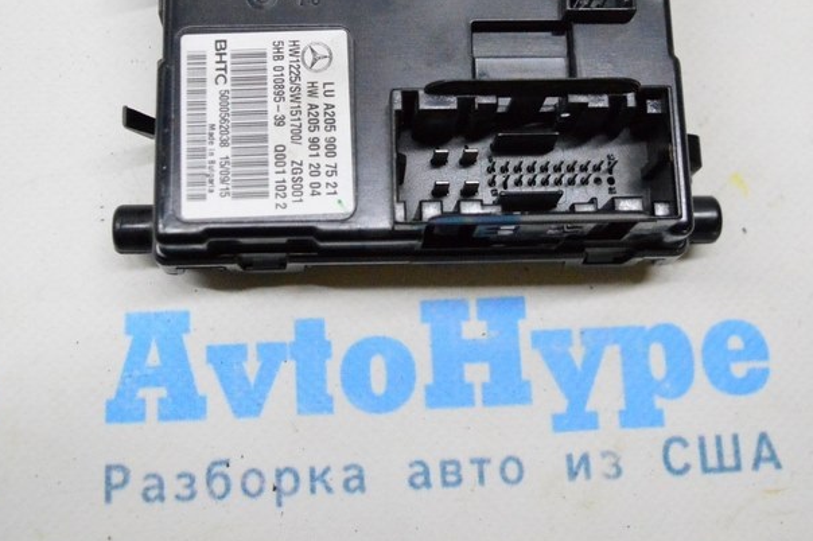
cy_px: 108
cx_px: 372
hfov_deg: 32.9
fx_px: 1377
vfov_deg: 21.9
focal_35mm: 61
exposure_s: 1/800
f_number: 4
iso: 6400
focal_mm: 24
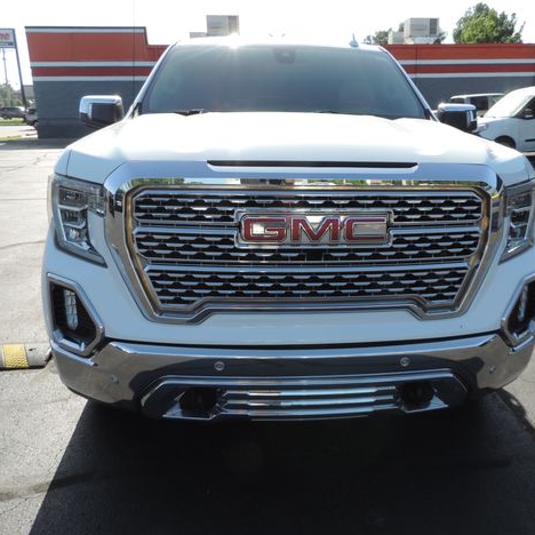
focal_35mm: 29
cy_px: 264
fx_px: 507
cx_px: 304
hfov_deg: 55.4
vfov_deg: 55.6
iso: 80
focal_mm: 4.3
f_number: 3
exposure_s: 1/640
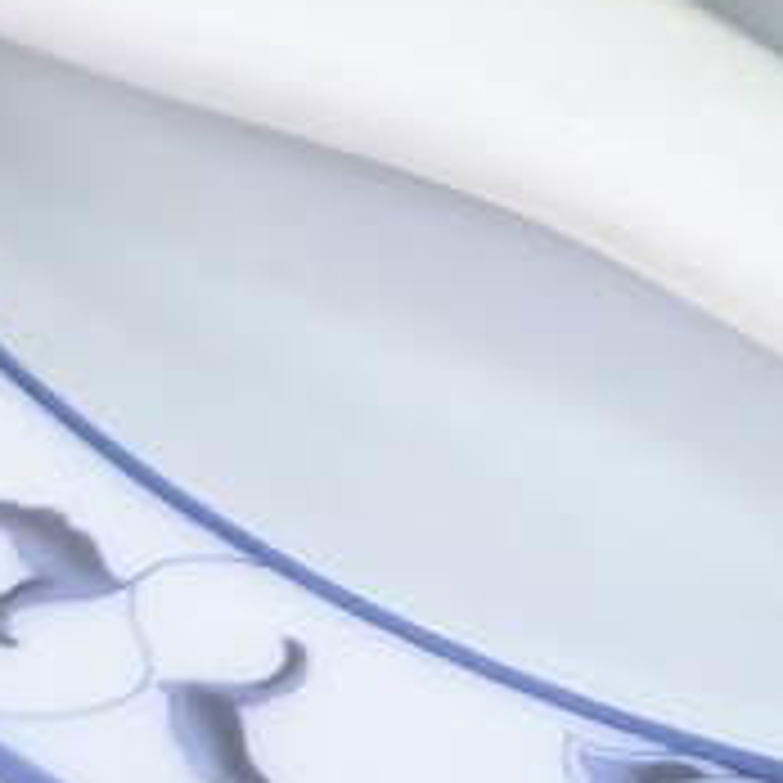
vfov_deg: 12.8
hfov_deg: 12.4
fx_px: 3378
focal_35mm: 132
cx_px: 1260
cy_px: -212
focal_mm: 4.32
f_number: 1.7
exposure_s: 1/120
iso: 250
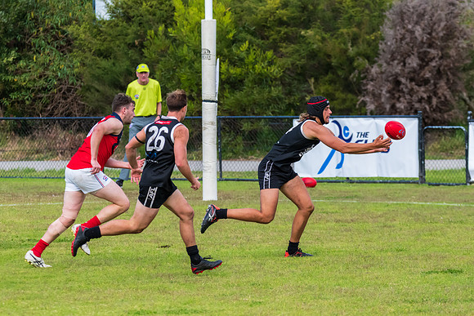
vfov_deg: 3.6
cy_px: 144
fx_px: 5016
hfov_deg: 5.4
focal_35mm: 381
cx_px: 280
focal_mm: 260
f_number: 8
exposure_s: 1/1600
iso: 1250
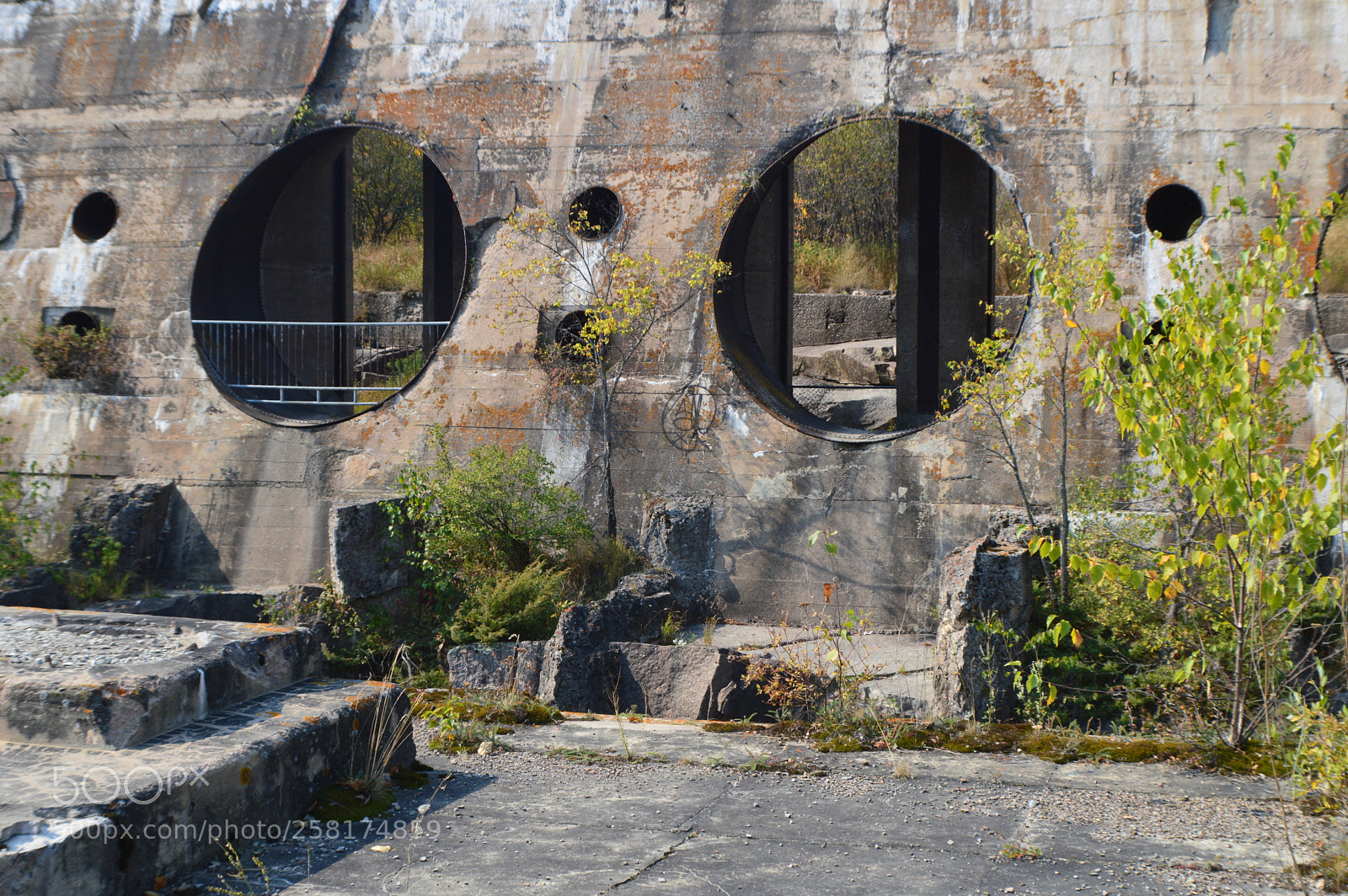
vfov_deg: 17.5
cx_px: 674
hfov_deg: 26.0
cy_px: 448
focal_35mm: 78
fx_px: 2918
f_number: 10
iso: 400
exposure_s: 1/250
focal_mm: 52
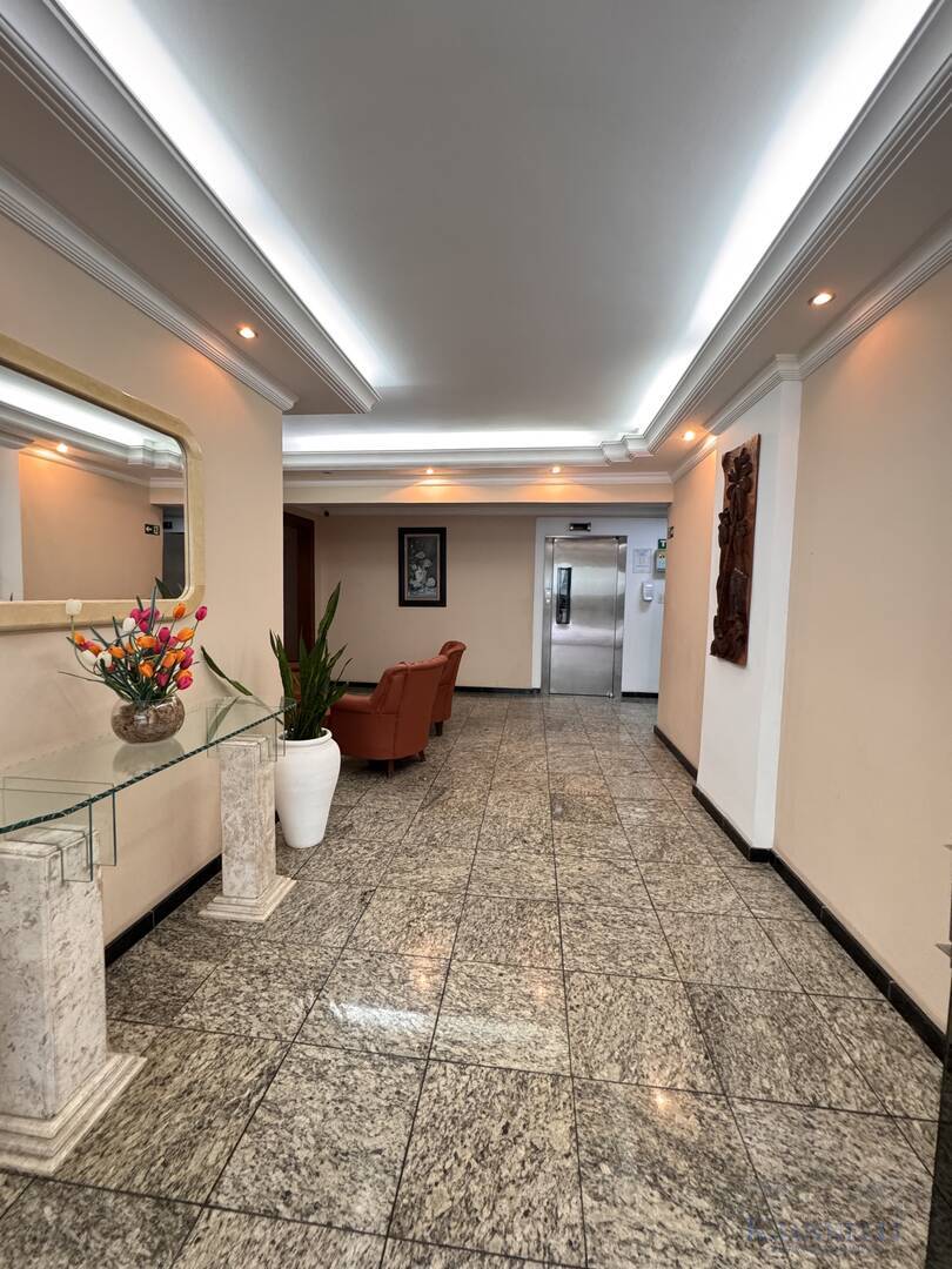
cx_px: 476
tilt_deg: -5.2
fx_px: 513
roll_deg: -0.5
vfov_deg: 102.1
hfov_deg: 85.7
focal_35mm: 14
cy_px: 634
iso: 500
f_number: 2.2
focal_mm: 2.22
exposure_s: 1/60
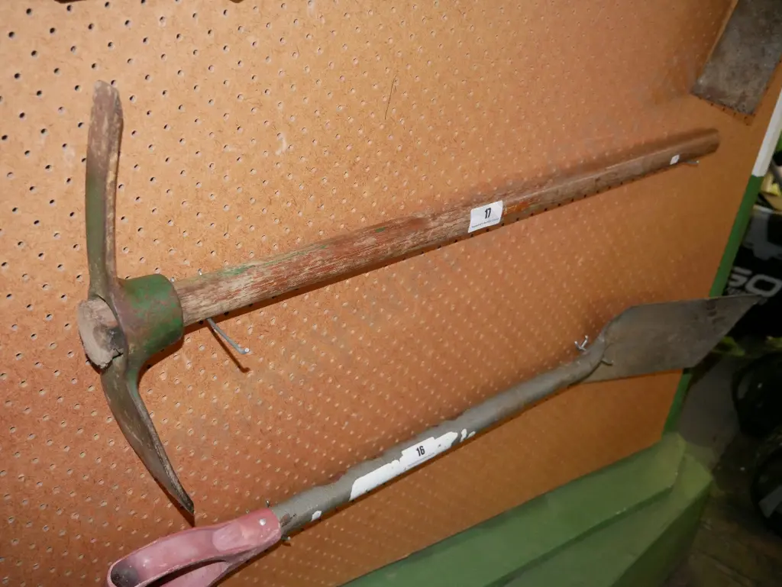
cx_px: 391
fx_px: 904
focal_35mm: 40
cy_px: 294
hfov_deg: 46.8
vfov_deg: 36.0
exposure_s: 1/60
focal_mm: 20
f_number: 4.1
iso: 3200
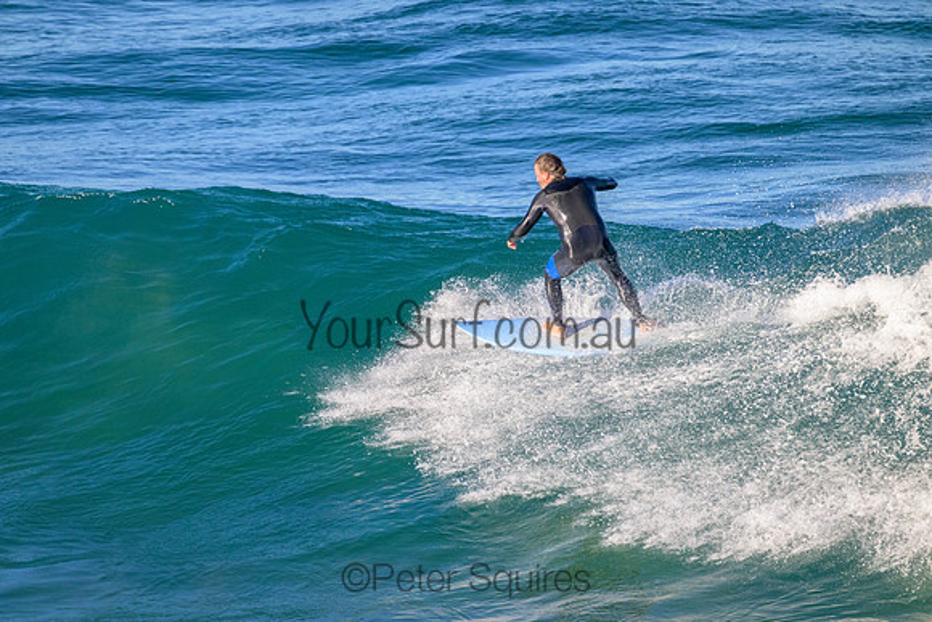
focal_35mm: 650
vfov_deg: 2.1
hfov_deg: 3.2
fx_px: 16831
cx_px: 466
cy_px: 311
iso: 3200
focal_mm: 650
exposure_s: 1/2000
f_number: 11
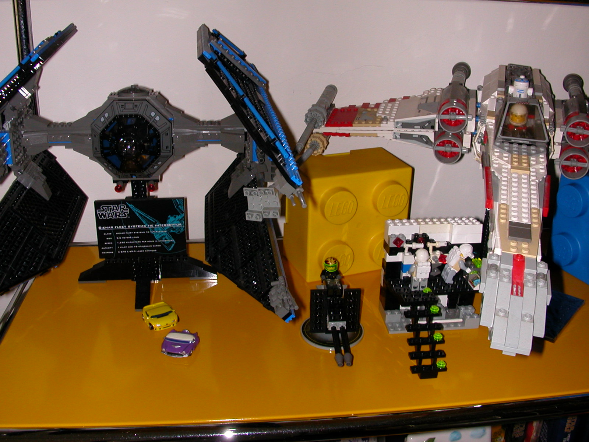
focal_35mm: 37
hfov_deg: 50.1
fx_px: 630
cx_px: 294
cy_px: 221
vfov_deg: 38.7
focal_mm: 5.6
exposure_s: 1/59.9
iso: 100
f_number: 4.5
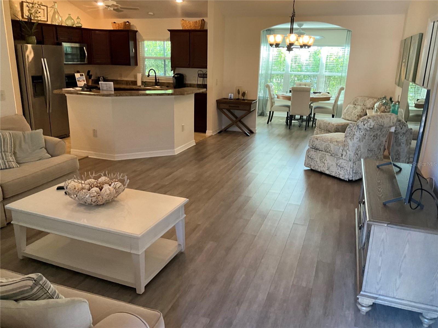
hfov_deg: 61.7
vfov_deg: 48.2
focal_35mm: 29
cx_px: 219
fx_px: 367
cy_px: 164
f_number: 1.8
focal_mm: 3
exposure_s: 1/60
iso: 125
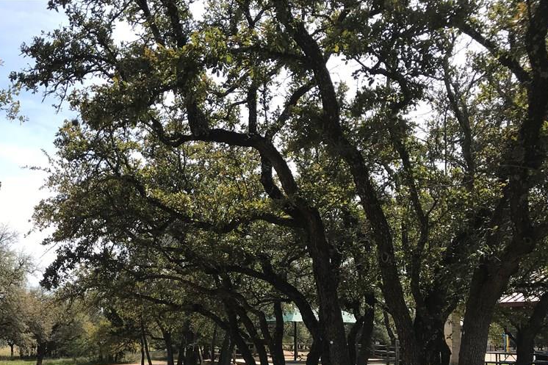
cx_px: 194
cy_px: 281
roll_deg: -1.3
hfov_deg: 47.9
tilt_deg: +4.1
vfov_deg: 32.7
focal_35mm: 40
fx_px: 609
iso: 20
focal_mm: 3.99
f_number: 1.8
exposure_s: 1/1709
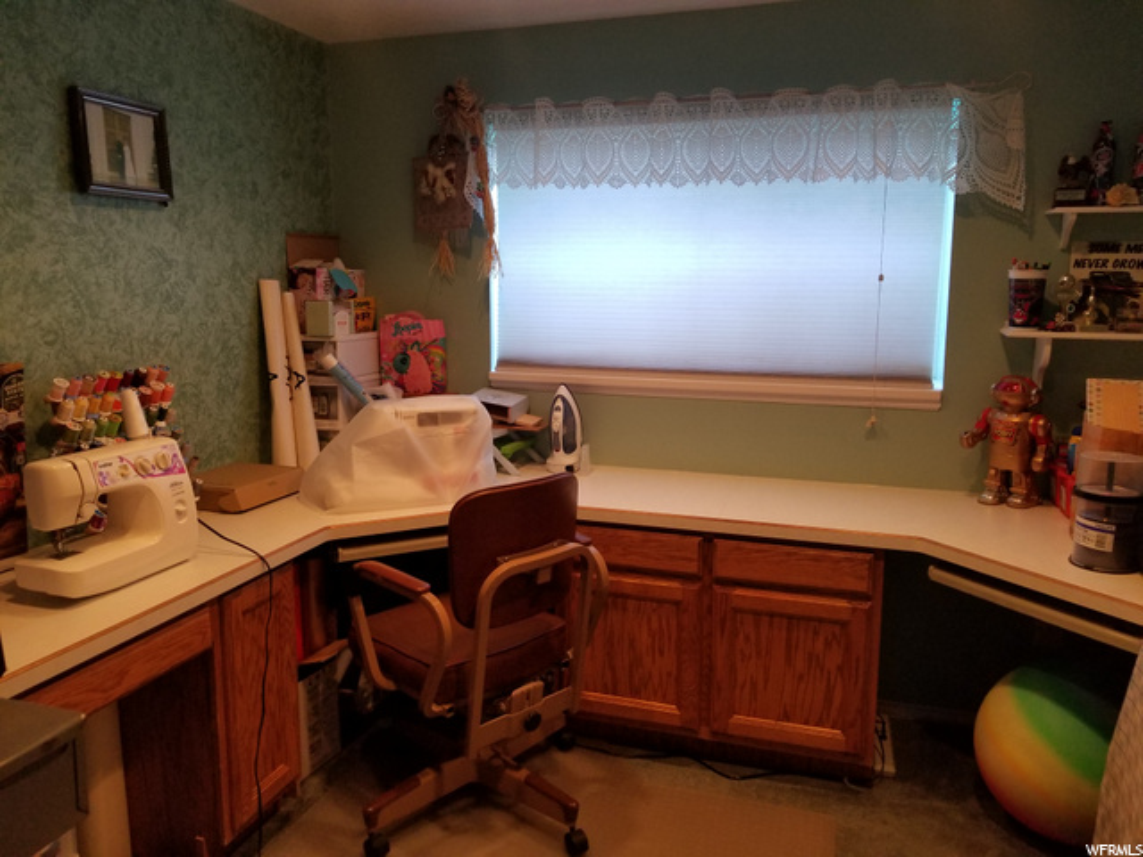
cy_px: 428
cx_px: 572
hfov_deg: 67.3
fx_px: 859
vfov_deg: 53.1
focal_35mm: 26
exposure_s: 1/60
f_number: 1.7
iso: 160
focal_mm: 4.25
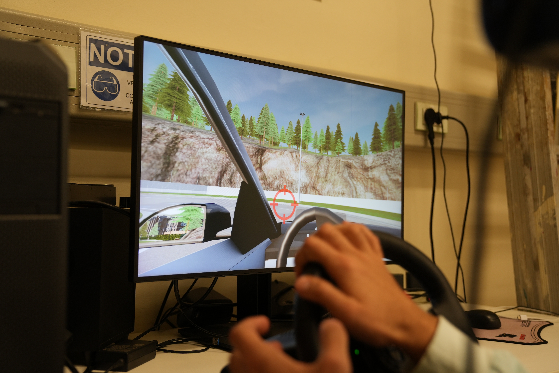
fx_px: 668
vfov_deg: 31.2
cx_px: 280
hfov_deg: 45.4
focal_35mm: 43
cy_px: 186
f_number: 3.2
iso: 400
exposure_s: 1/50
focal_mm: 43
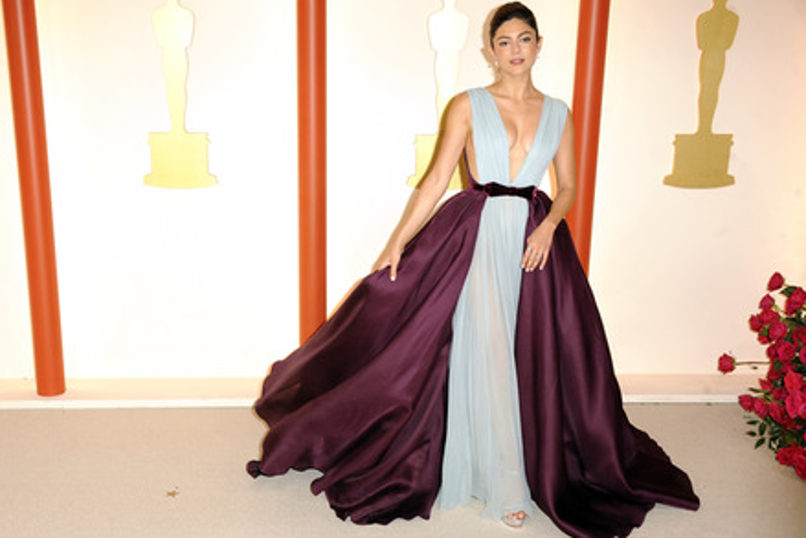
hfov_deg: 47.4
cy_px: 272
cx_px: 402
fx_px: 918
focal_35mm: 41
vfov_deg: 32.7
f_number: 5.6
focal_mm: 40
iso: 1600
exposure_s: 1/200
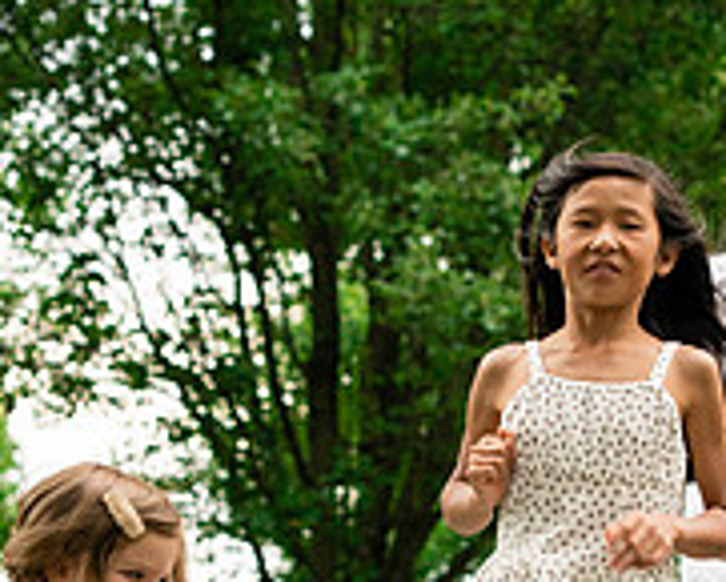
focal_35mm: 255
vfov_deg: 6.1
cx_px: 521
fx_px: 5482
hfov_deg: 7.6
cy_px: 504
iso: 500
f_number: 5
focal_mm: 85
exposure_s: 1/320
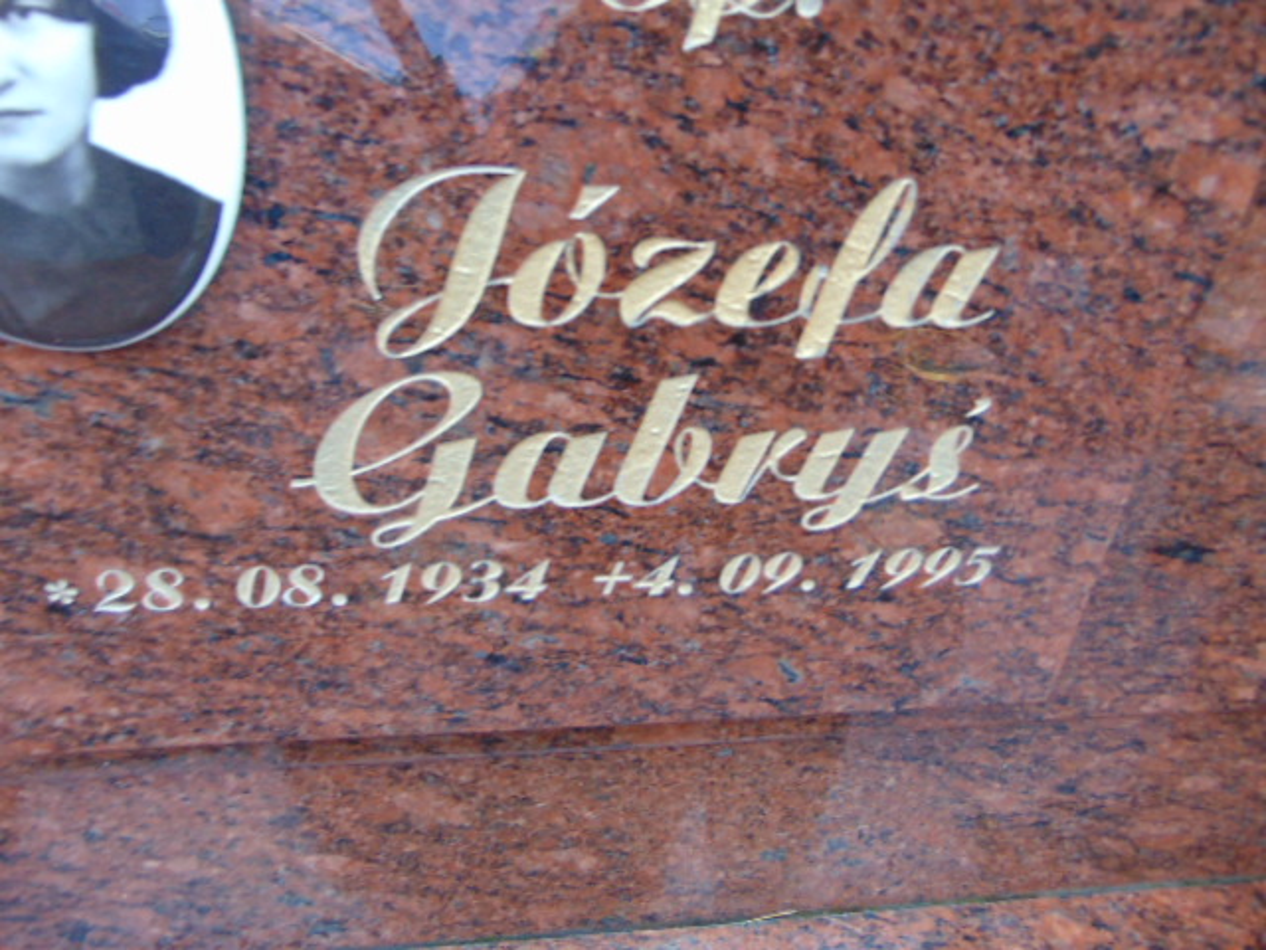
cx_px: 633
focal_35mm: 25
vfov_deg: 54.9
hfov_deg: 69.4
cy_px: 475
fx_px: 914
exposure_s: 1/30
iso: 160
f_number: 3
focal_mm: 4.5
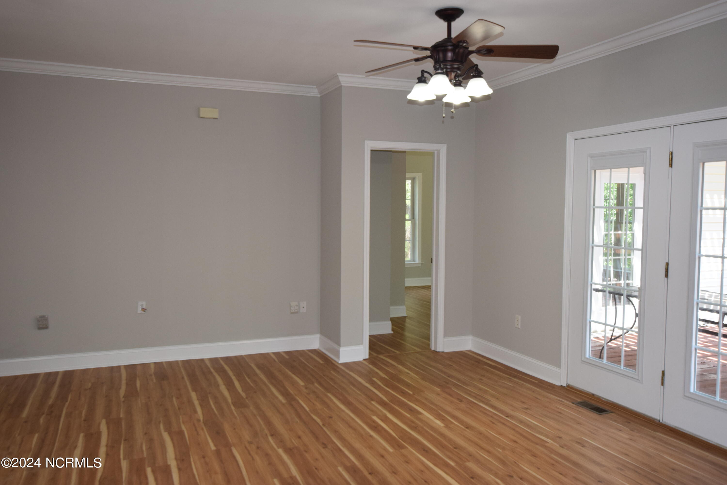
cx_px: 364
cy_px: 242
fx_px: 606
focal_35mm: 30
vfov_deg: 43.6
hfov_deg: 61.9
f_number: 5.6
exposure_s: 1/125
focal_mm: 20
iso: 720
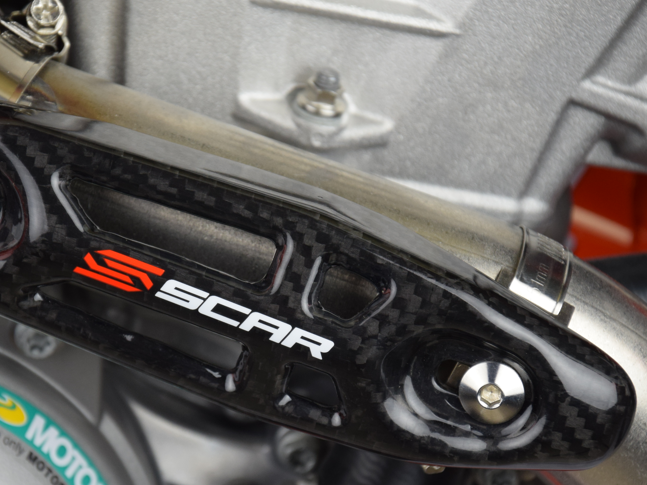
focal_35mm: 270
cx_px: 214
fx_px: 5044
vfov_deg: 5.5
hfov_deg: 7.3
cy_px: 326
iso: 500
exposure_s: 1/250
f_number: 5.6
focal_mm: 105
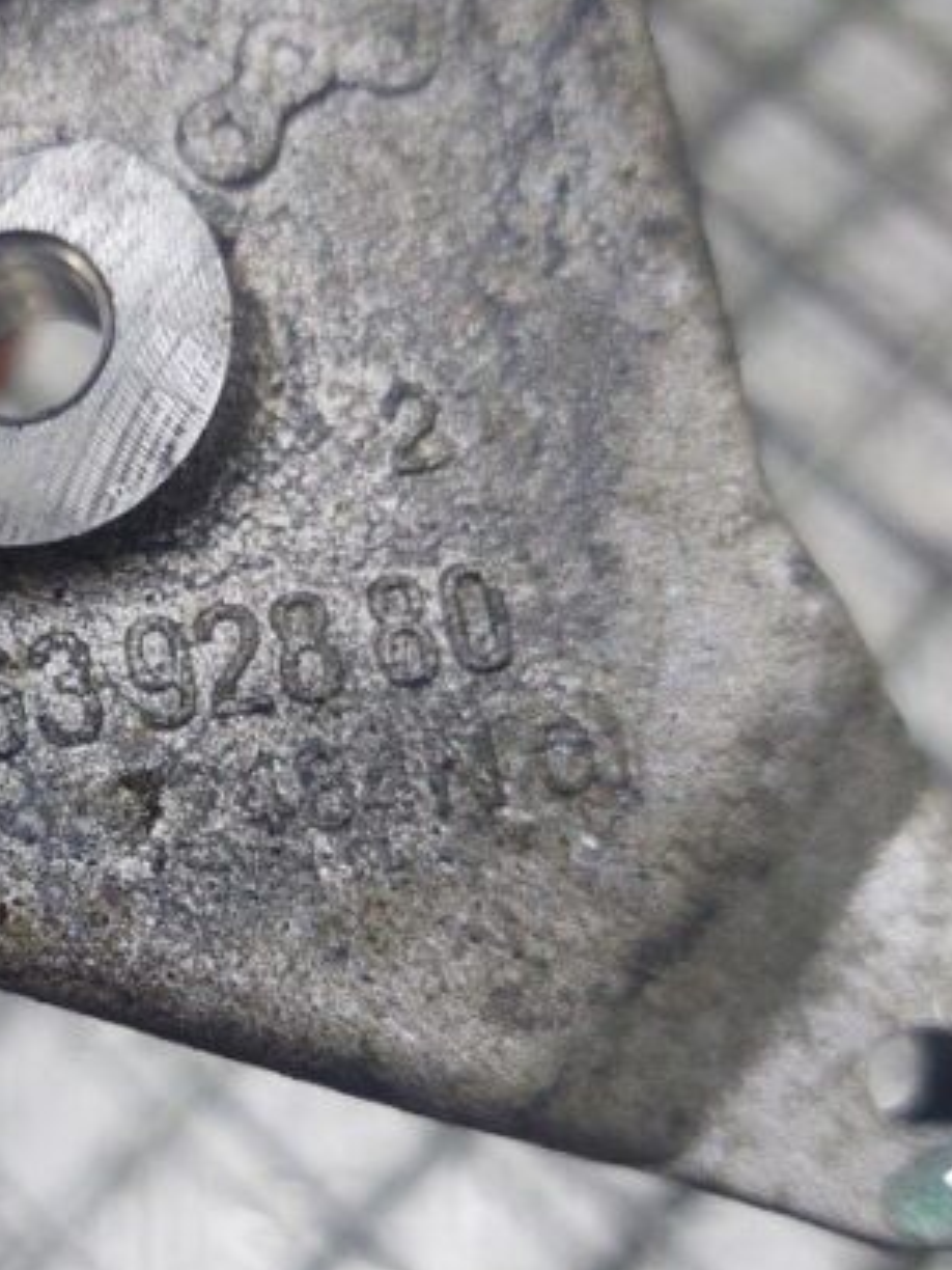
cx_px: 56
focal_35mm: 49
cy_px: 738
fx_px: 1797
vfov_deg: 38.8
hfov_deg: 28.3
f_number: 1.8
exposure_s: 1/100
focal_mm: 5.23
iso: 250
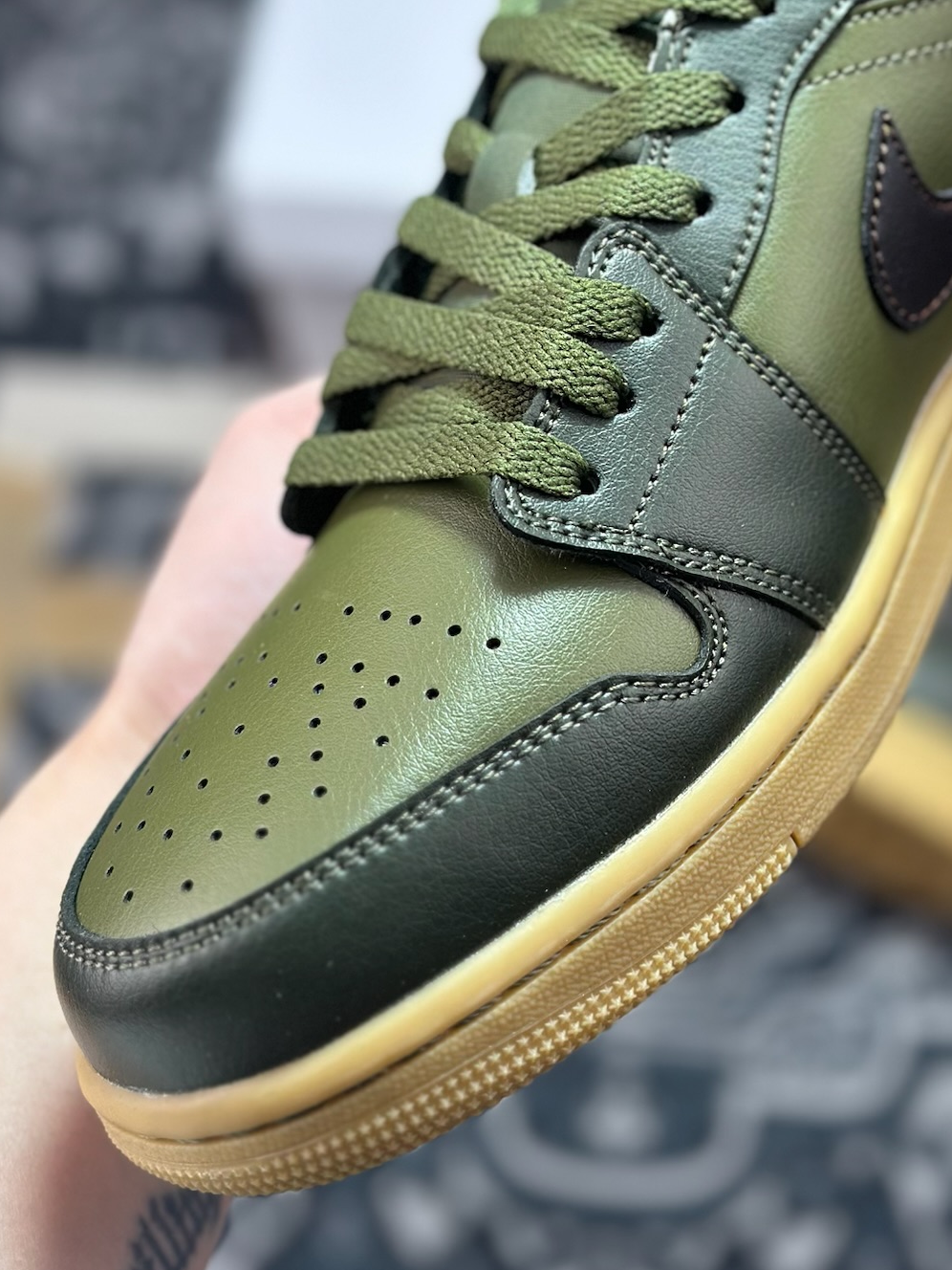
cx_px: 693
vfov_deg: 26.2
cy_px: 427
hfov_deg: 19.8
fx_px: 2714
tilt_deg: -57.7
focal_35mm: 74
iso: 80
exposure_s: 1/489
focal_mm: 6.86
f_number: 1.78
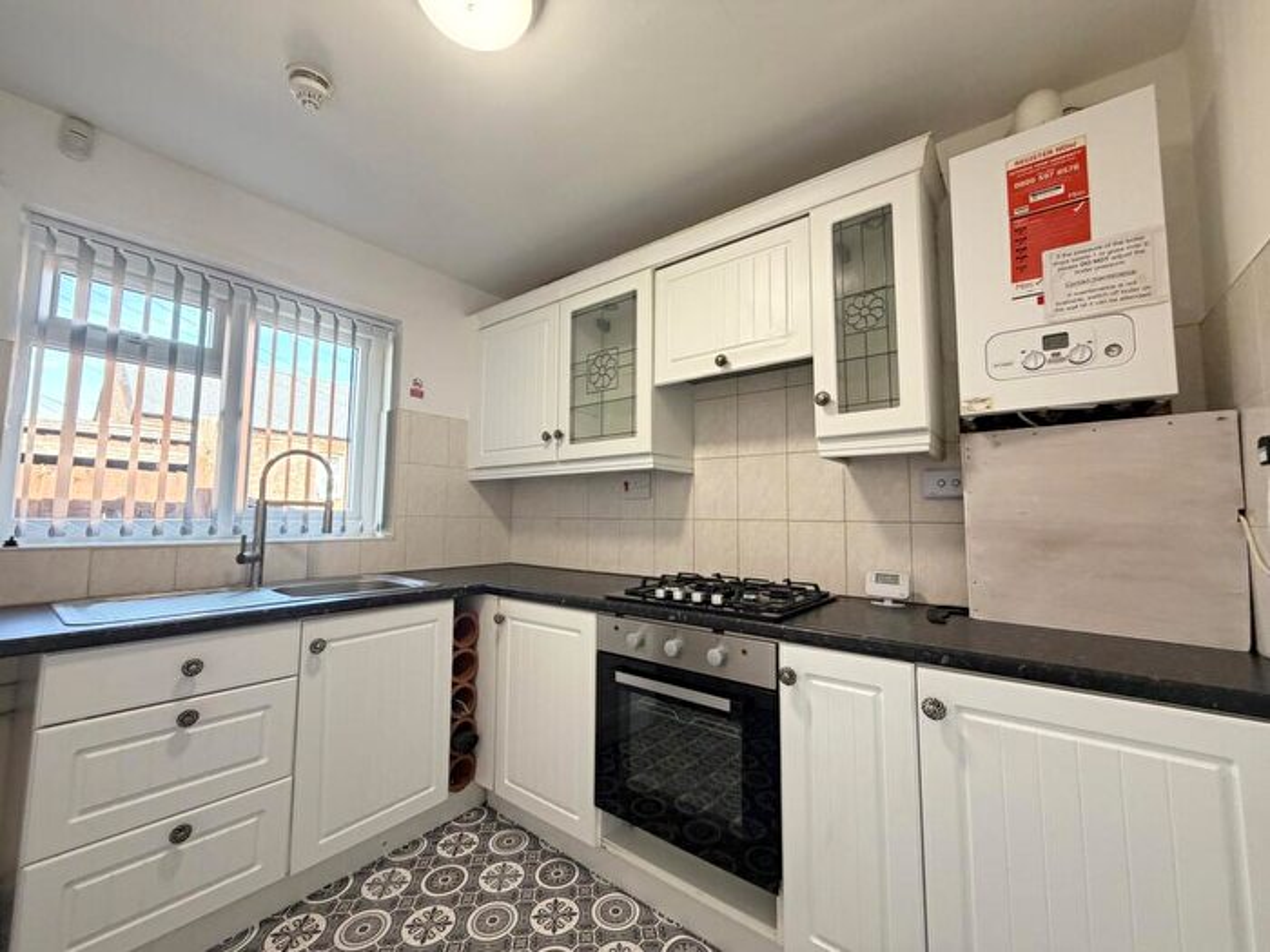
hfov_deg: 102.1
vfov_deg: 85.7
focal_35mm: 14
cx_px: 635
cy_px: 476
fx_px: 514
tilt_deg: +4.8
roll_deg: -0.2
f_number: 2.2
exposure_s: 1/50
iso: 250
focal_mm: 2.22
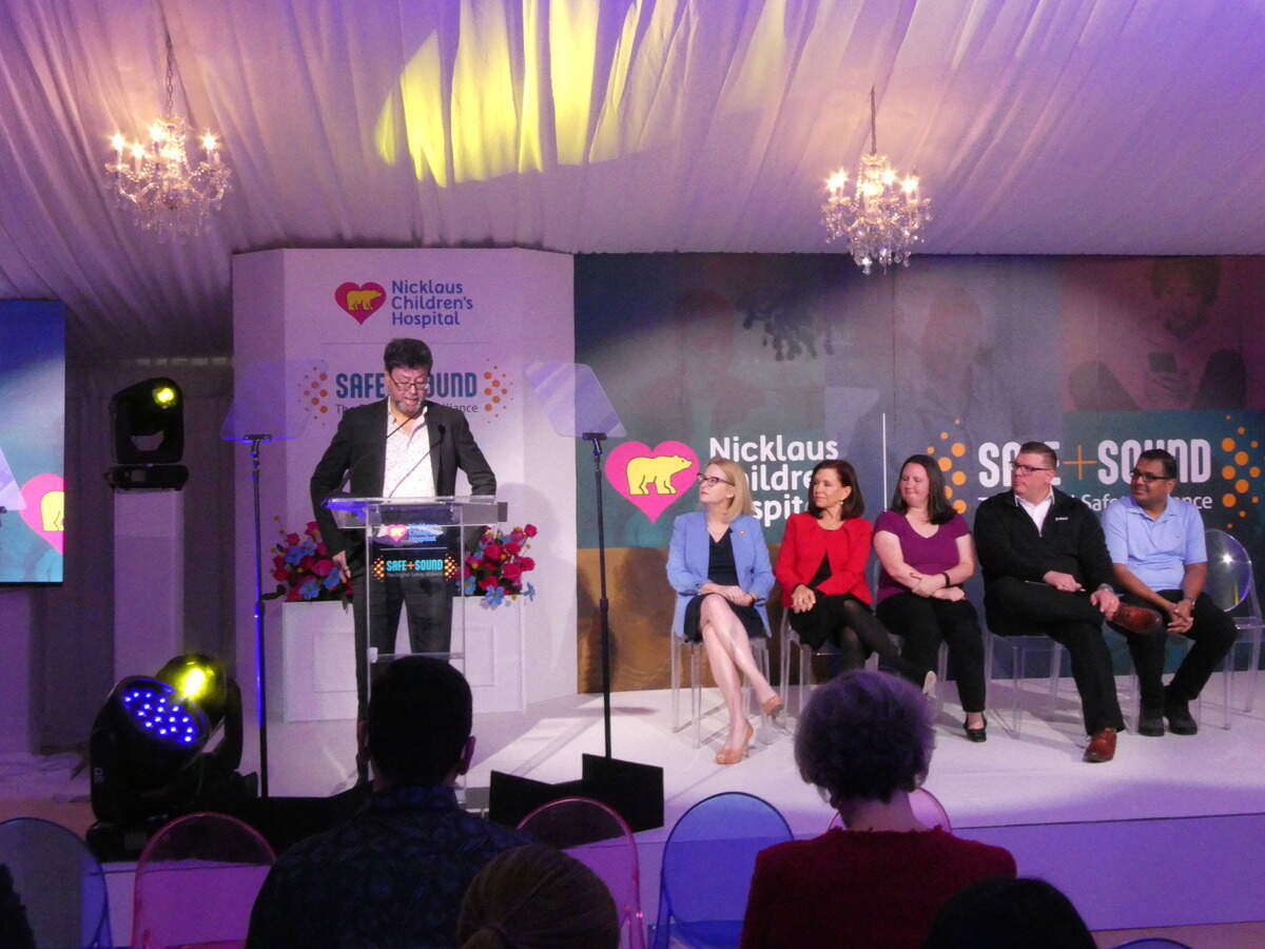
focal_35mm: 44
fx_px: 1608
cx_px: 632
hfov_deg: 42.9
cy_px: 474
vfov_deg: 32.9
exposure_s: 1/80
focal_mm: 7.8
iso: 1250
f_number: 7.1
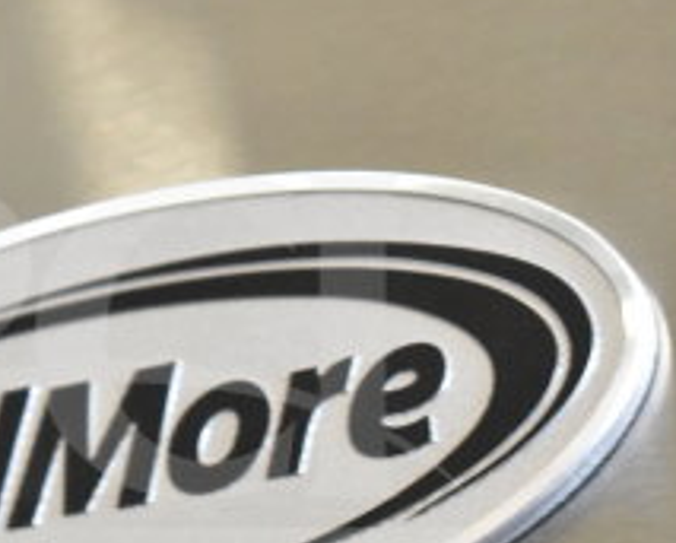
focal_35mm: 221
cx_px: 111
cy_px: 427
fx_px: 4434
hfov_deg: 8.7
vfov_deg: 7.0
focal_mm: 55
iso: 6400
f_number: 5.6
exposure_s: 1/125
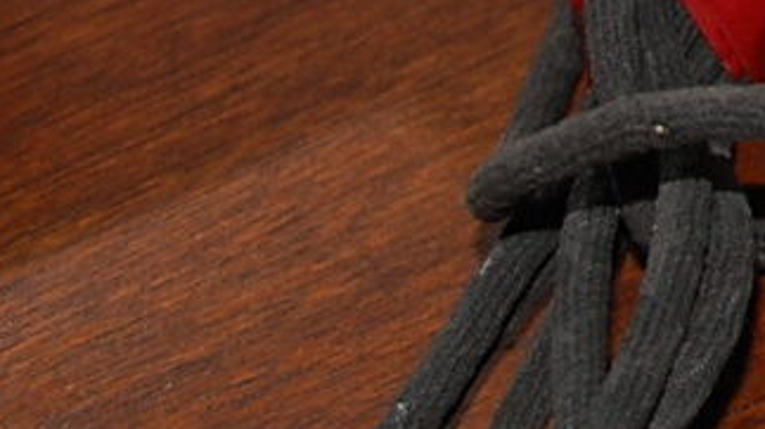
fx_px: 4155
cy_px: -564
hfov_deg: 9.9
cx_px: 1416
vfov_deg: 5.7
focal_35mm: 205
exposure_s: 1/60
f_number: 4
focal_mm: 28
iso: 400
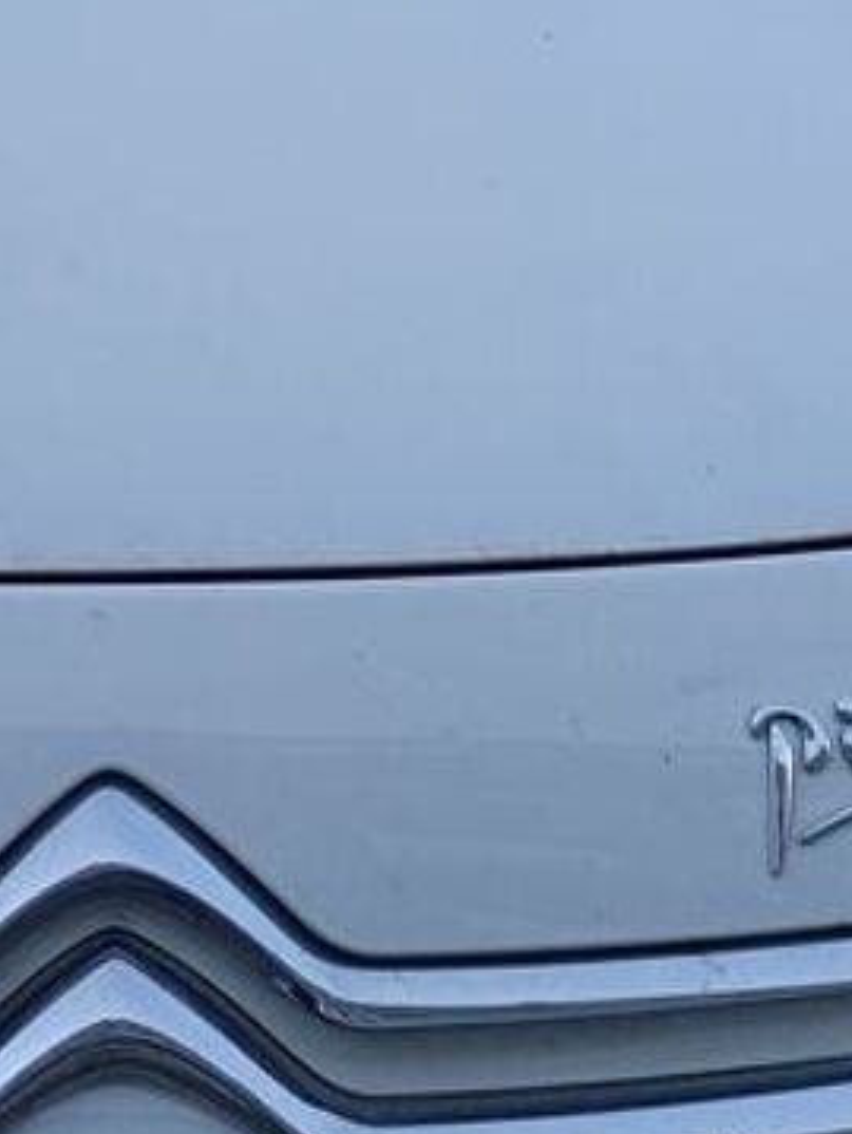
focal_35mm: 93
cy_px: -260
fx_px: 3048
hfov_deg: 15.5
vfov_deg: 19.7
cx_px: -92
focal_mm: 4.71
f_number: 1.7
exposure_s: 1/120
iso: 50
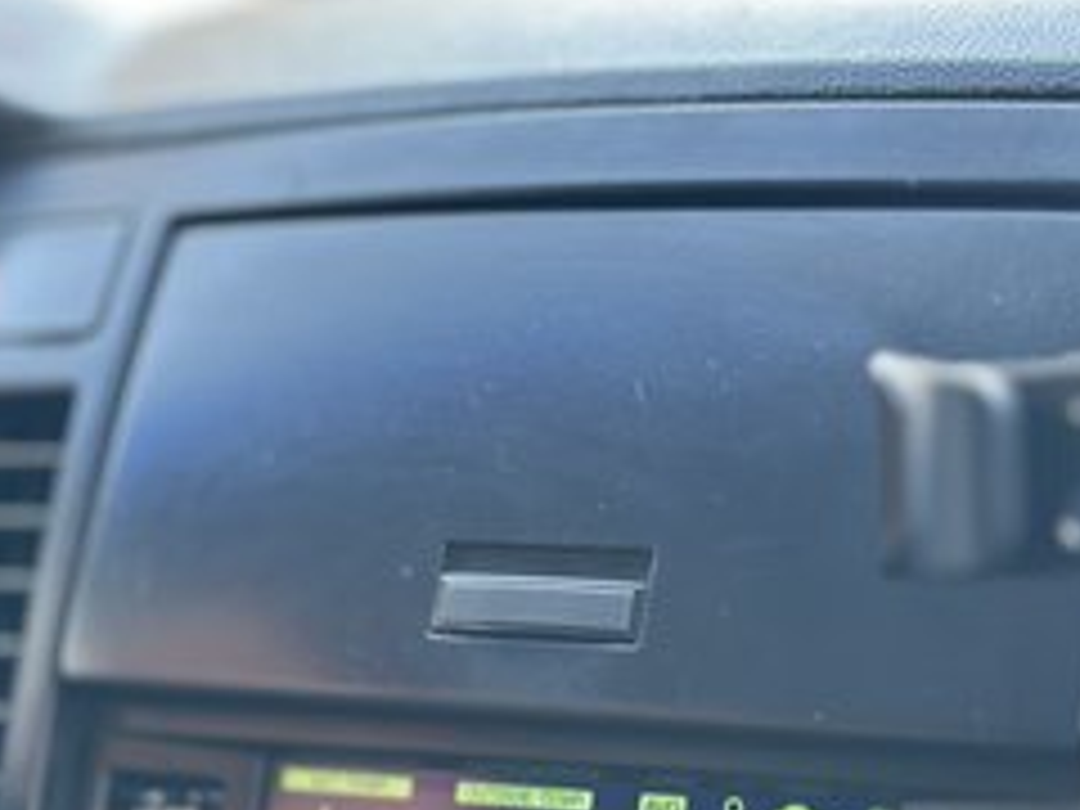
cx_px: 562
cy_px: 572
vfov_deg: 18.4
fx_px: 2496
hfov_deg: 24.4
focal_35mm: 80
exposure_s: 1/60
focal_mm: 6.86
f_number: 1.78
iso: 125
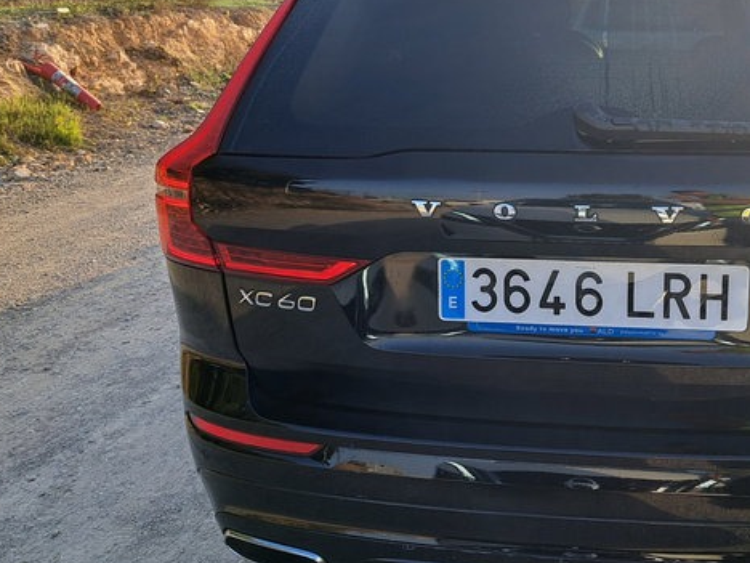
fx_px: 888
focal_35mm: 41
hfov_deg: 44.2
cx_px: 566
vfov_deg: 35.1
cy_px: 241
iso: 50
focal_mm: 5.23
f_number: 1.8
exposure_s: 1/360
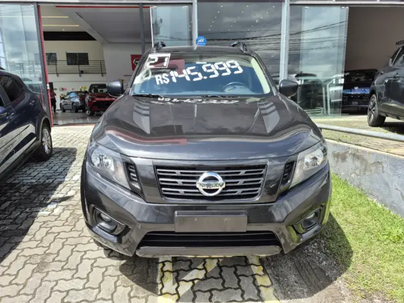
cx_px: 202
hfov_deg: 73.9
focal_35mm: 23
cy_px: 152
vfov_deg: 58.9
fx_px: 268
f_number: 1.8
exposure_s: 1/888
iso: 25
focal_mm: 5.4
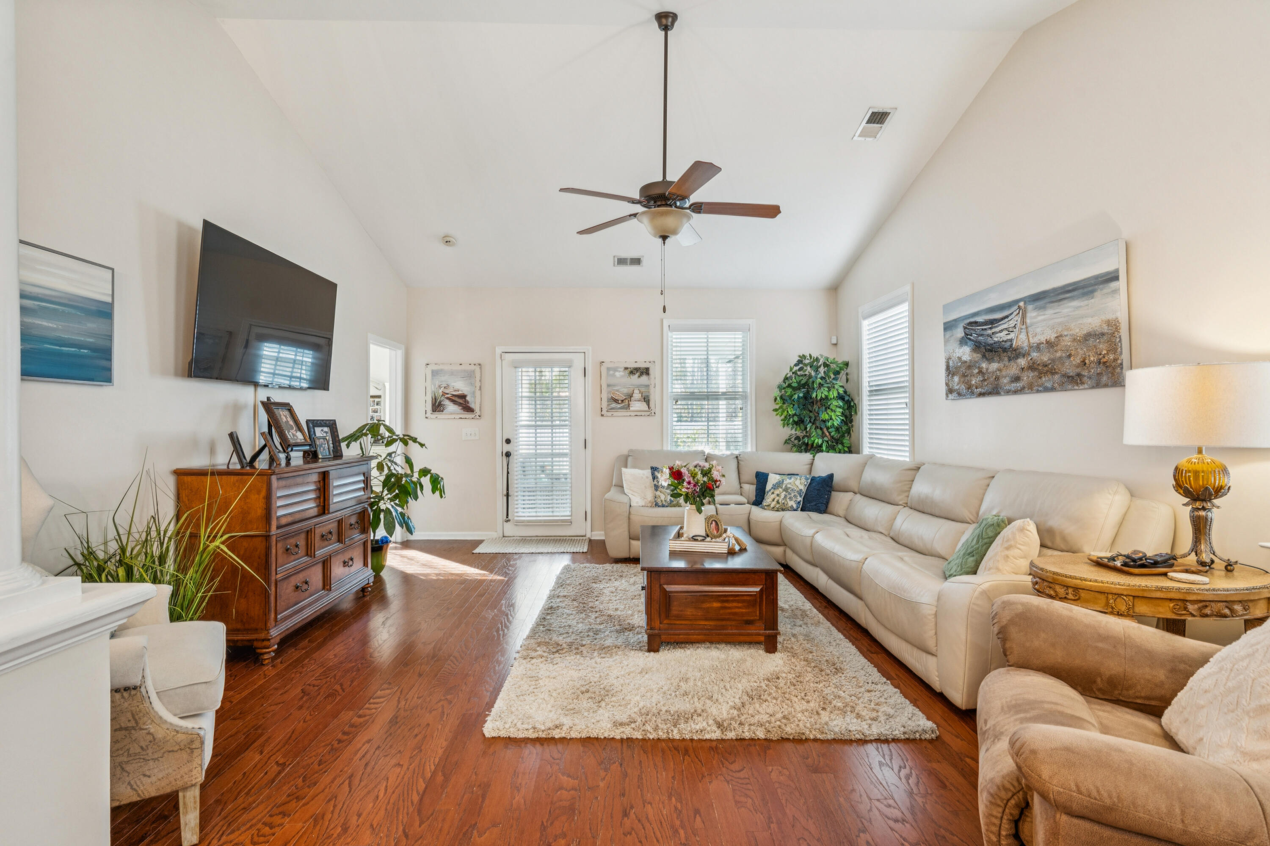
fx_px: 564
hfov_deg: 96.7
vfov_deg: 73.7
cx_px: 635
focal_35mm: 16
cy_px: 423
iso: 400
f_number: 8
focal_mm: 16
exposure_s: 1/5
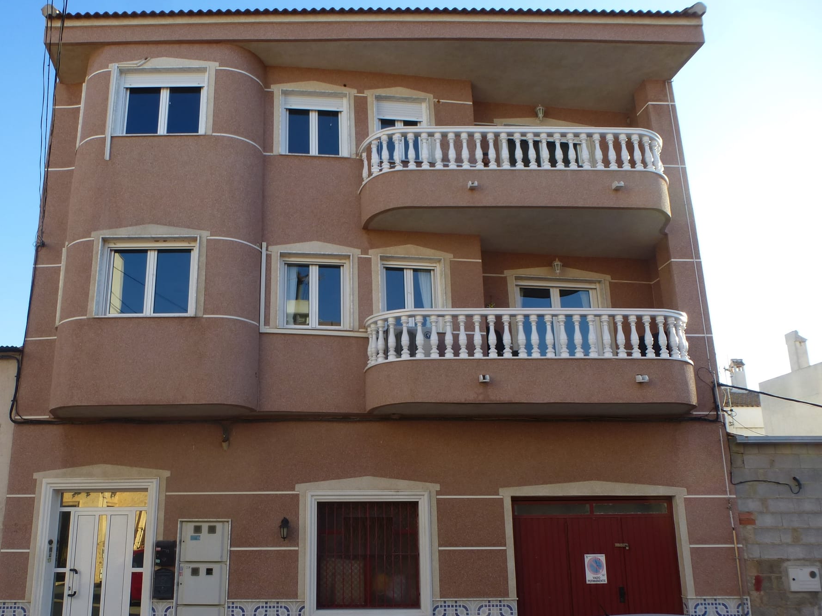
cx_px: 355
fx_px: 712
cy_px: 299
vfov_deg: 46.8
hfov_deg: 59.7
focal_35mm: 30
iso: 100
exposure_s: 1/400
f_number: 4
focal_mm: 4.7
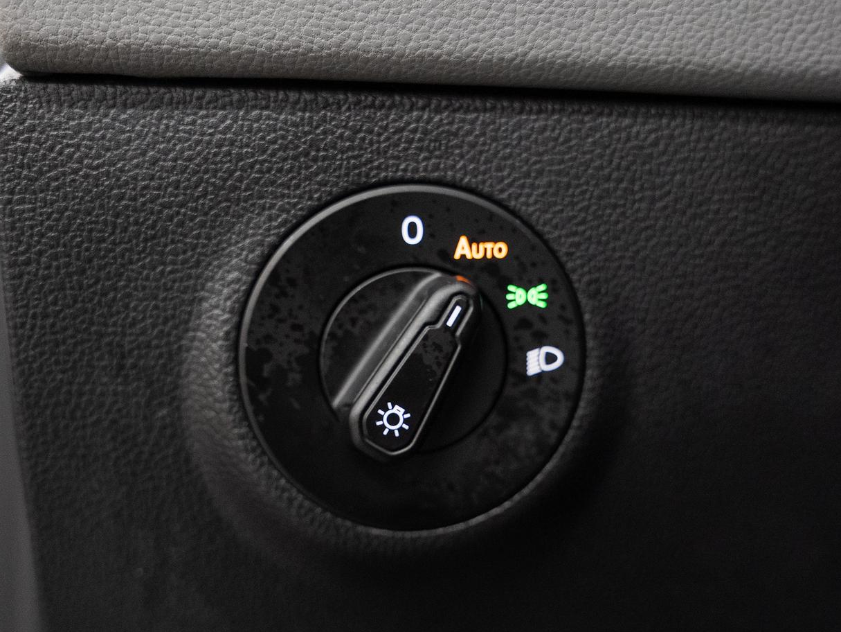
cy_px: 388
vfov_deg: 27.5
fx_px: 1288
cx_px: 415
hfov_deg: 36.2
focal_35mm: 53
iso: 1000
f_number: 4
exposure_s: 1/60
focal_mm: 37.1
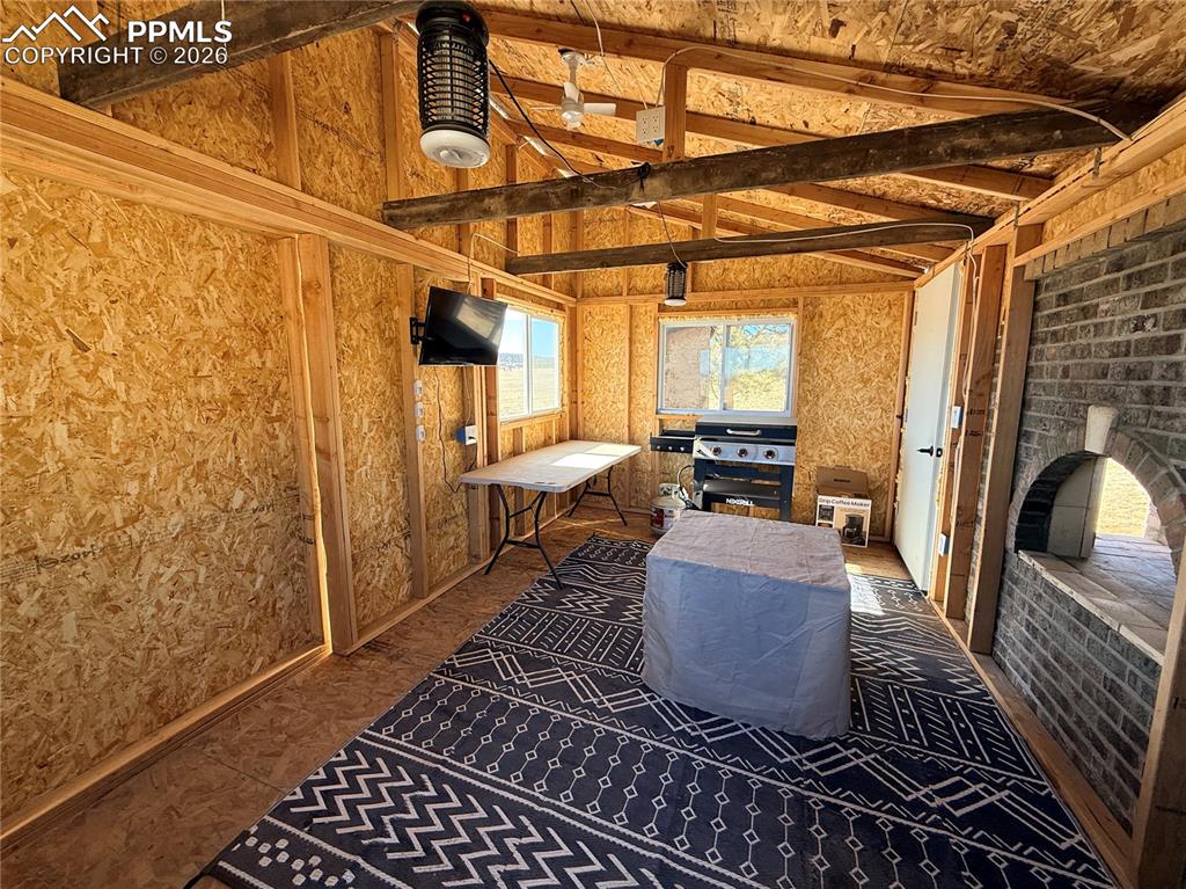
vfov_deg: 85.6
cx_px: 593
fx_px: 479
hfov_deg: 102.1
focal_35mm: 14
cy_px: 444
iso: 80
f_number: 2.2
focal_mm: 2.22
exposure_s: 1/99
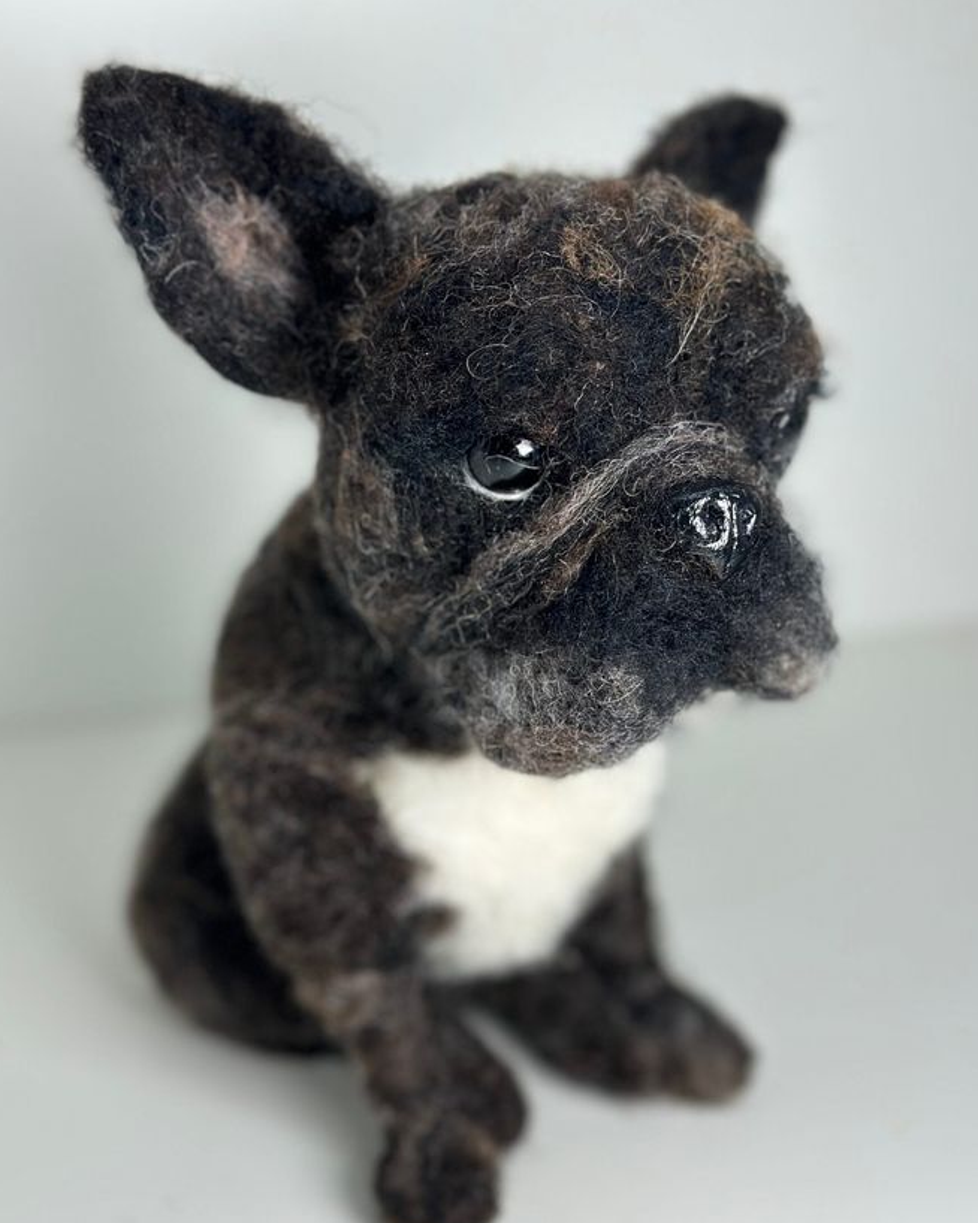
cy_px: 713
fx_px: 1991
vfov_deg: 34.1
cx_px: 458
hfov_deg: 27.6
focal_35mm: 55
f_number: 1.78
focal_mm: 6.86
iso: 80
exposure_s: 1/843
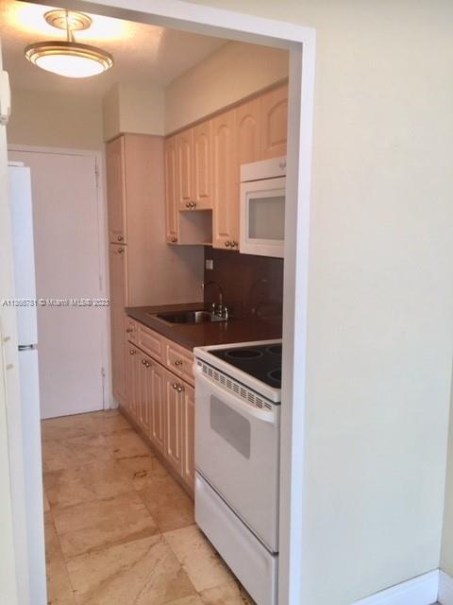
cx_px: 226
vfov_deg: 61.7
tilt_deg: -6.9
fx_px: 506
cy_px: 302
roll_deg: -0.7
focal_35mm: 29
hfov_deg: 48.2
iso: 32
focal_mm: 4.15
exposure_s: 1/40
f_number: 2.2
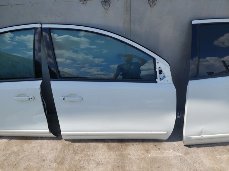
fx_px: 159
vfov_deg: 56.8
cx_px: 114
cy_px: 86
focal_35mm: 24
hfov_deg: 71.6
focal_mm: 5.23
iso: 40
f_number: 1.8
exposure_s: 1/1963
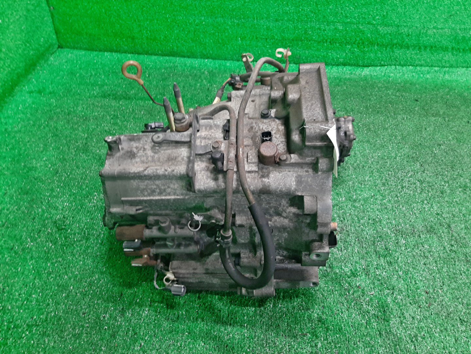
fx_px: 354
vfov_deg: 53.1
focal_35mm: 26
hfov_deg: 67.3
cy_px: 177
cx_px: 236
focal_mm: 3.93
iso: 155
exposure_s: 1/50
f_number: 1.7
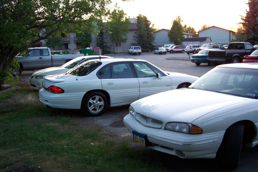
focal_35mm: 38
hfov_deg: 50.7
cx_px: 129
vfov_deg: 35.1
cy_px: 86
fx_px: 272
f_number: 2.8
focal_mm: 8
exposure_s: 1/60
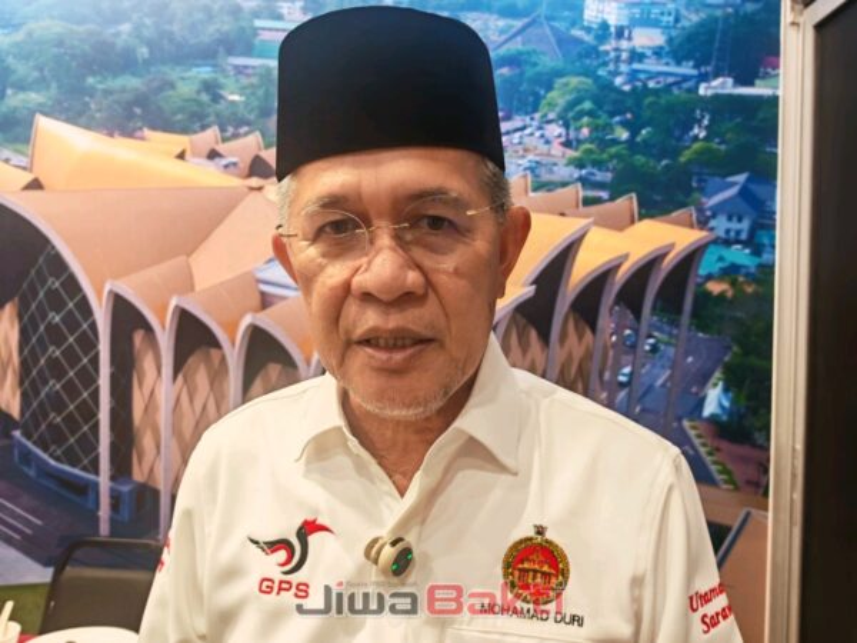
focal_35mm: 32
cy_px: 322
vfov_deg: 44.2
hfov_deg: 56.8
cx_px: 428
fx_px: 792
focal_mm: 6.83
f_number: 2
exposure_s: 1/50
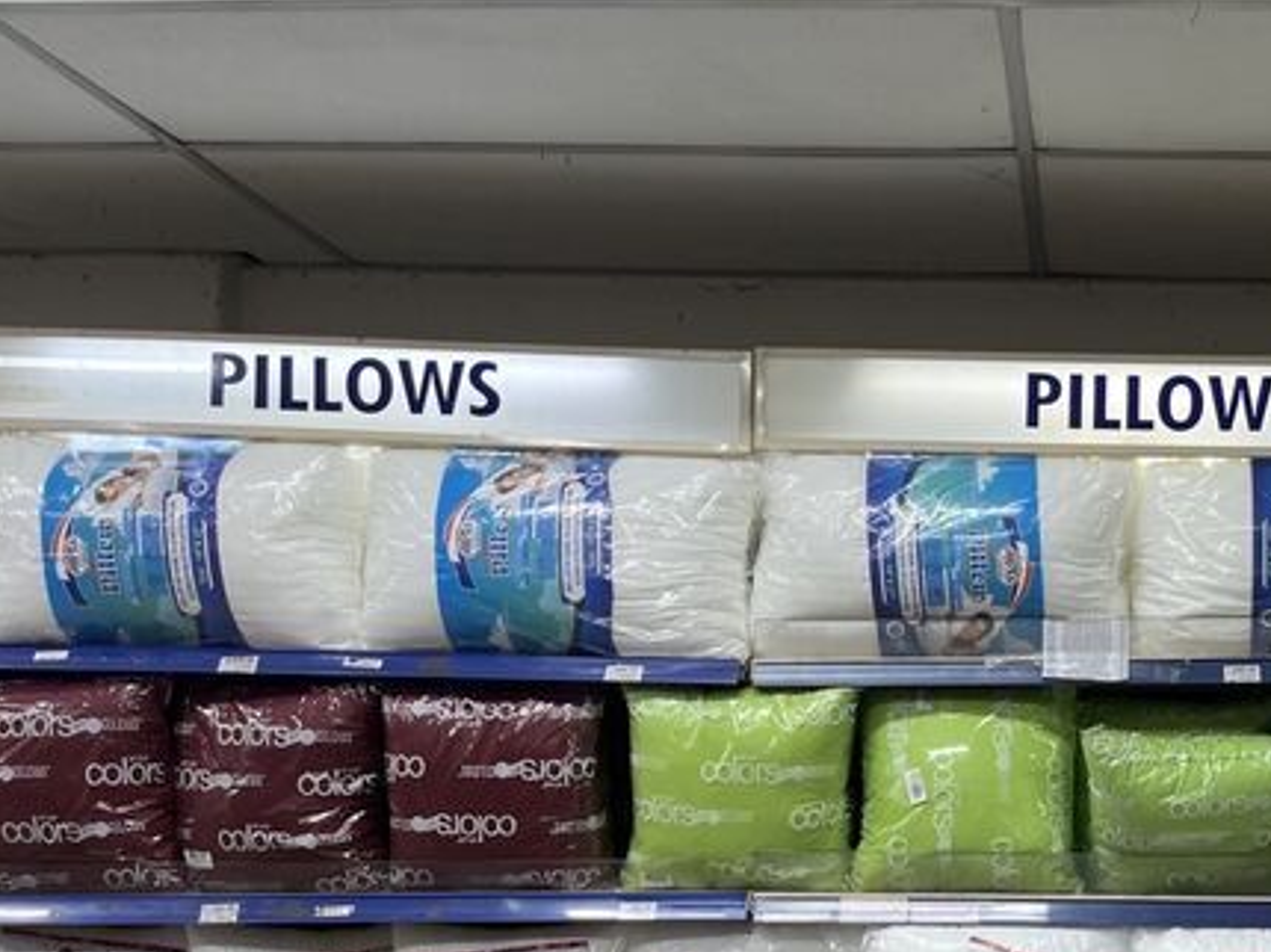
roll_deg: +1.0
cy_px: 837
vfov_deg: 30.3
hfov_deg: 38.8
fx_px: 1688
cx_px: 1111
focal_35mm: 46
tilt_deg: -2.0
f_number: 1.6
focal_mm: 5.1
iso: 50
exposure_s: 1/100
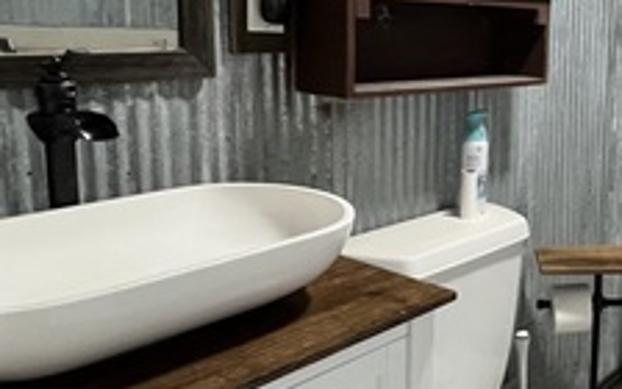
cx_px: 600
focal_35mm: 41
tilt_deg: -8.9
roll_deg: -2.6
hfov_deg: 42.6
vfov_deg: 31.1
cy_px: 138
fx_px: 695
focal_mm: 1.57
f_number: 1.8
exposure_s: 1/60
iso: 500
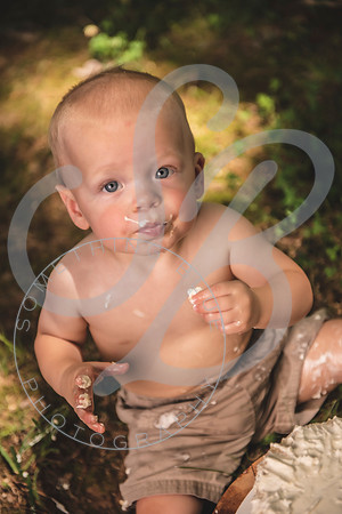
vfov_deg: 28.8
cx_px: 171
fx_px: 997
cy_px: 257
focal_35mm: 70
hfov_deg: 19.5
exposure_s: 1/400
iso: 200
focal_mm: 70
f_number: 2.8
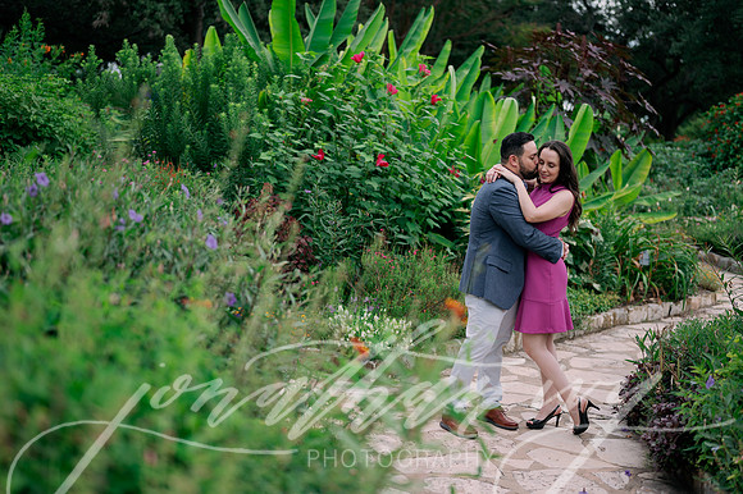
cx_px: 372
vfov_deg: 27.0
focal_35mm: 50
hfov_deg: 39.6
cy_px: 247
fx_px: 1031
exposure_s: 1/800
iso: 160
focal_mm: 50
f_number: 2
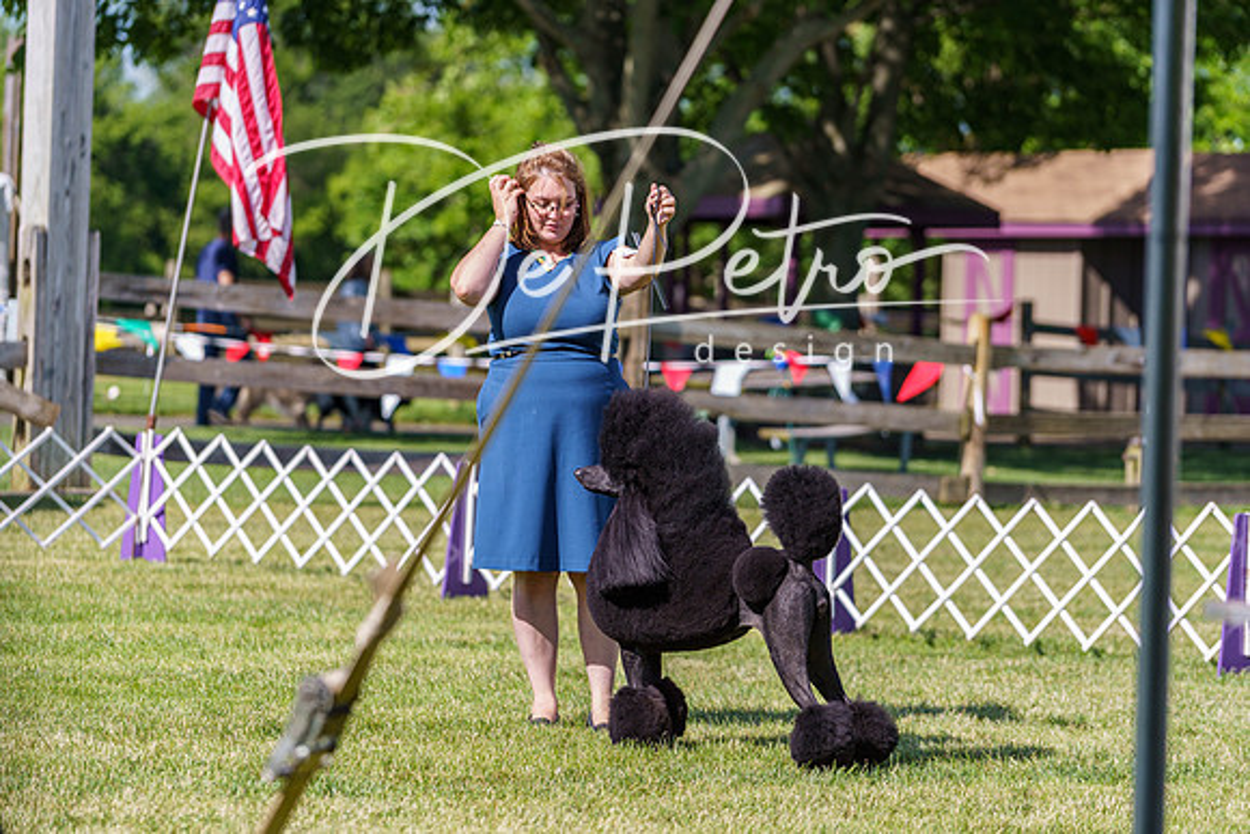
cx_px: 625
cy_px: 417
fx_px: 5522
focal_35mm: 159
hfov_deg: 12.9
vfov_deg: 8.6
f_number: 4
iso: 250
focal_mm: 159
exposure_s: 1/1250
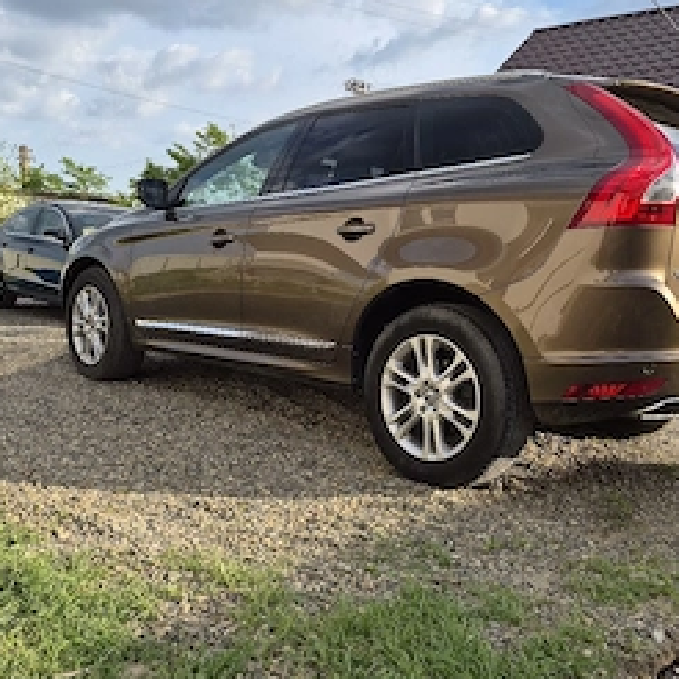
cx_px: 362
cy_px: 373
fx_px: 732
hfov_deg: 49.7
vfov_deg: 49.7
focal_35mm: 33
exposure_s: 1/2500
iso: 80
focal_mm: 5.4
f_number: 1.8
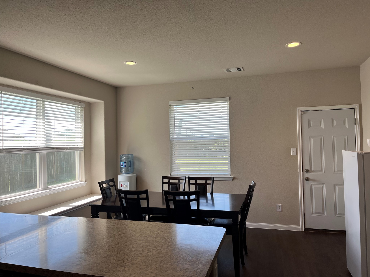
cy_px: 138
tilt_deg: +0.3
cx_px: 185
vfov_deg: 53.1
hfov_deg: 67.3
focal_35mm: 26
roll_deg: +1.6
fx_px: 278
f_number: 1.6
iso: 40
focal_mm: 5.1
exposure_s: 1/267
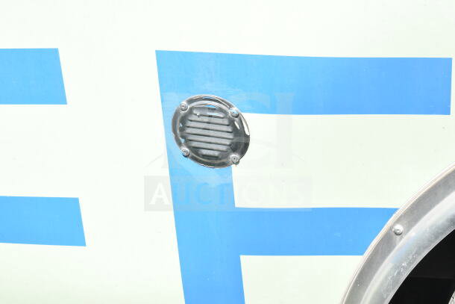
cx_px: 228
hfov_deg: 24.6
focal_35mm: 82
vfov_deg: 16.6
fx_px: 1043
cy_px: 152
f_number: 13
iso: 1600
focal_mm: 55
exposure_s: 1/640
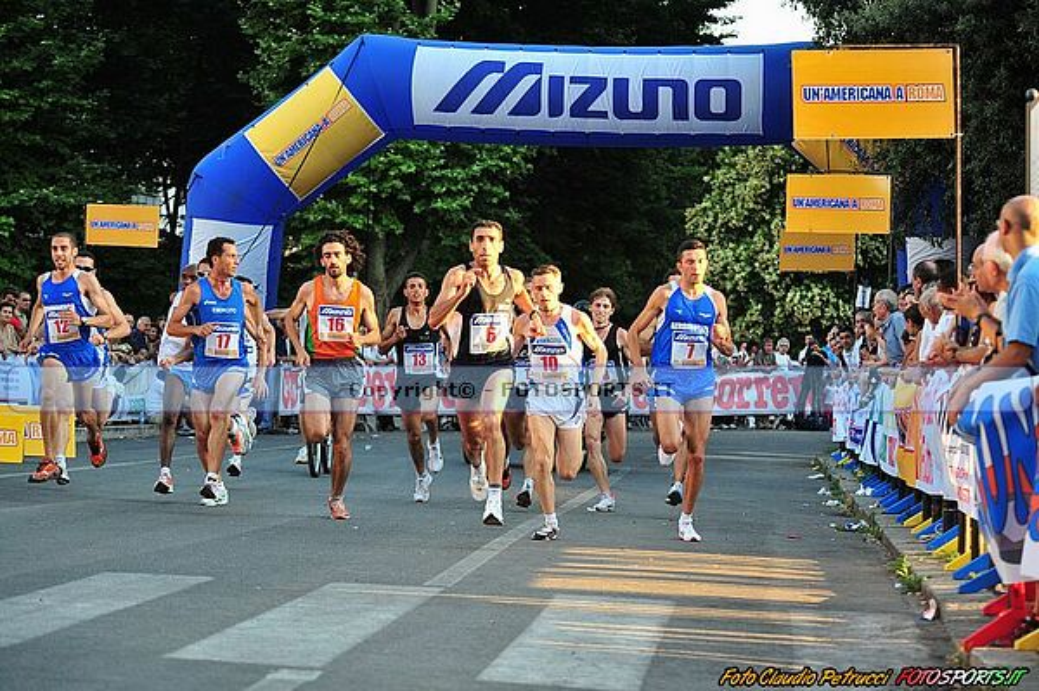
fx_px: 3172
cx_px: 520
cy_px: 346
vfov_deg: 12.4
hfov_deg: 18.6
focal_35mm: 110
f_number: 4.8
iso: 800
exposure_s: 1/400
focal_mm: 110
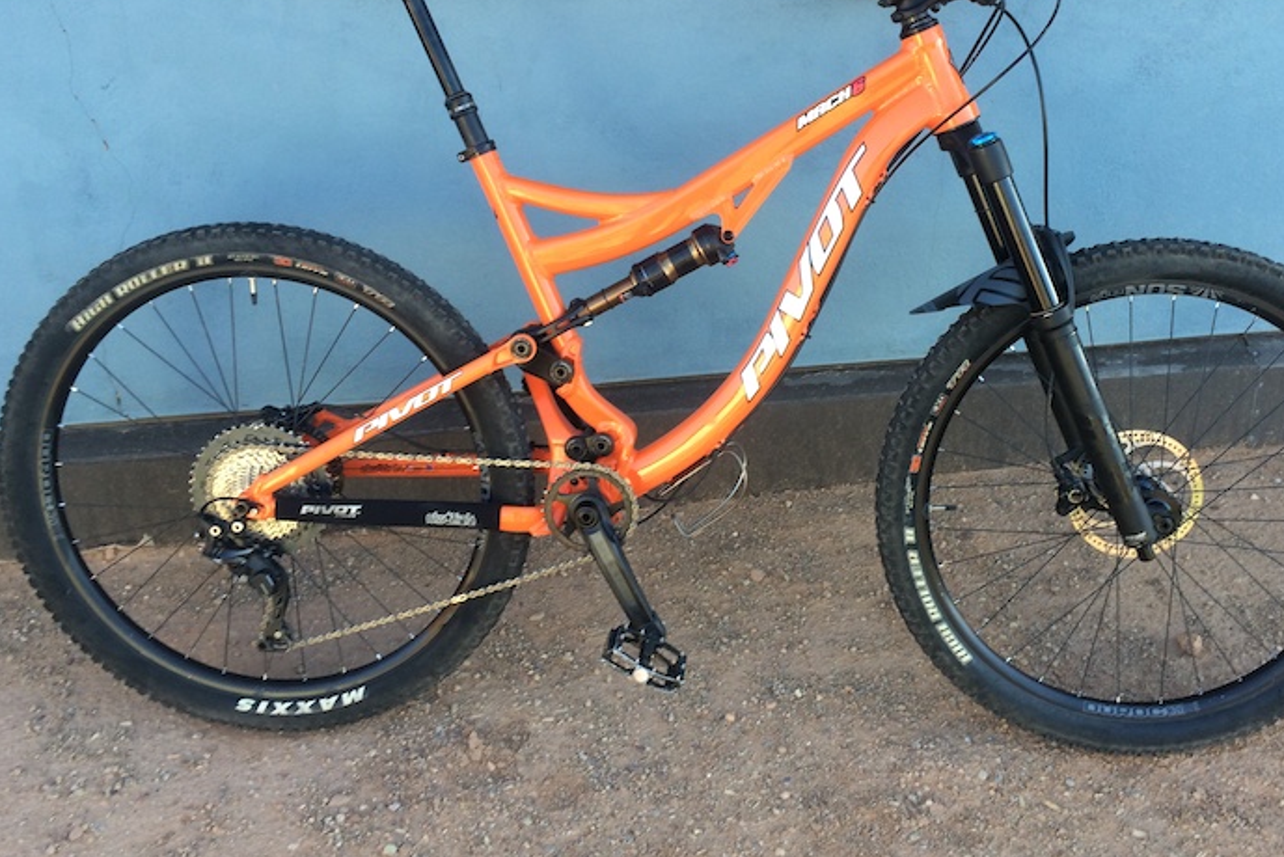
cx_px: 727
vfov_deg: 37.8
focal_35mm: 35
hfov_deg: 54.2
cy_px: 352
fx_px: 1249
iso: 50
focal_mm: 4.15
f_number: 2.2
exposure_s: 1/120
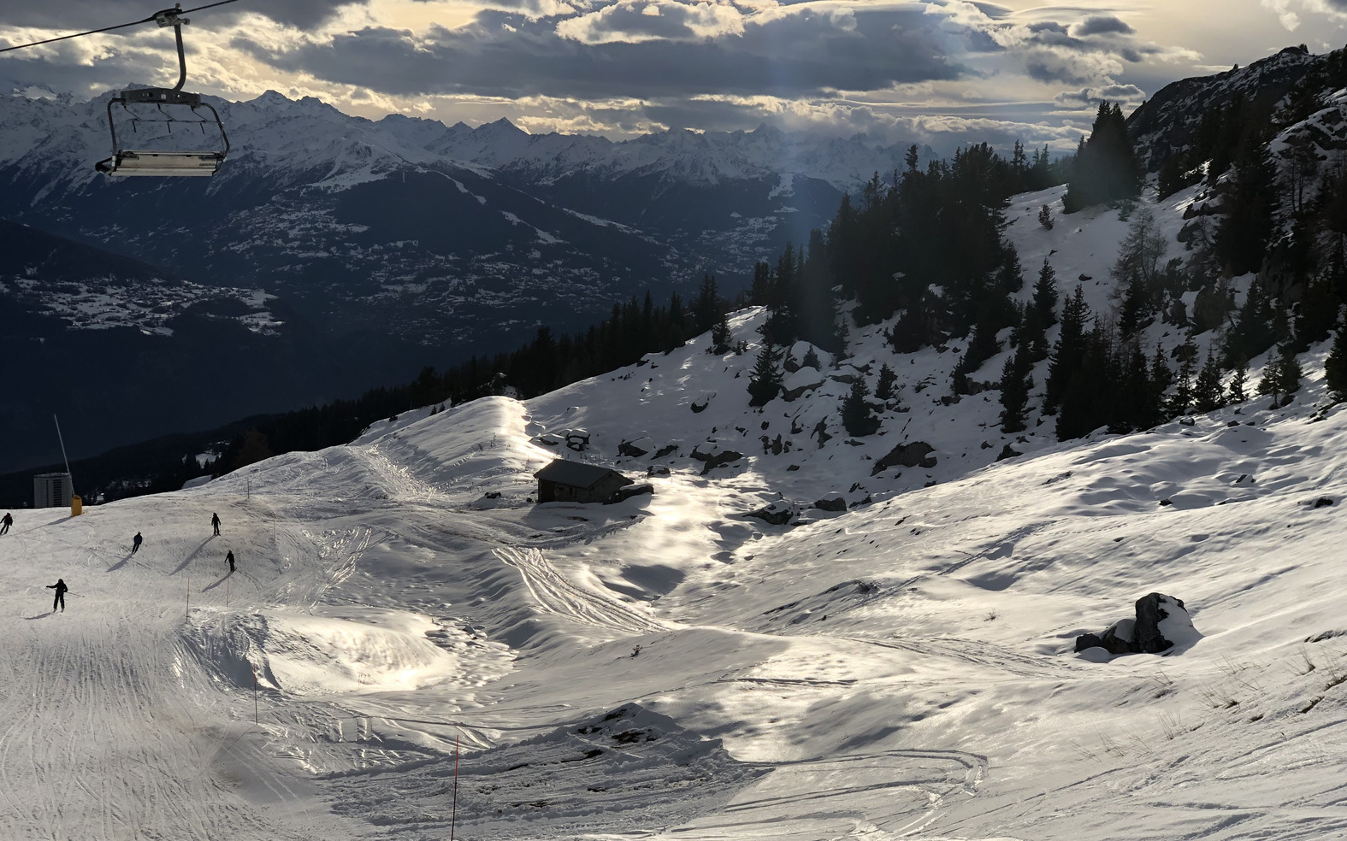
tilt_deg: -8.1
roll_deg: -0.2
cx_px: 676
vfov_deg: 23.1
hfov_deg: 36.3
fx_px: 2056
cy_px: 472
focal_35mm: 56
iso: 16
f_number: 2.4
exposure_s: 1/3690
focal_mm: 6
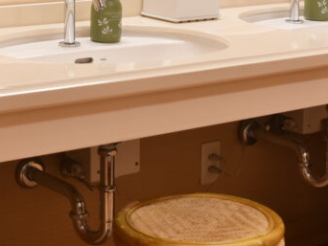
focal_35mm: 91
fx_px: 863
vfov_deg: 16.0
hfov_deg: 21.3
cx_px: 80
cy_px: 17
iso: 400
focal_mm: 18
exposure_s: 1/30
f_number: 3.5
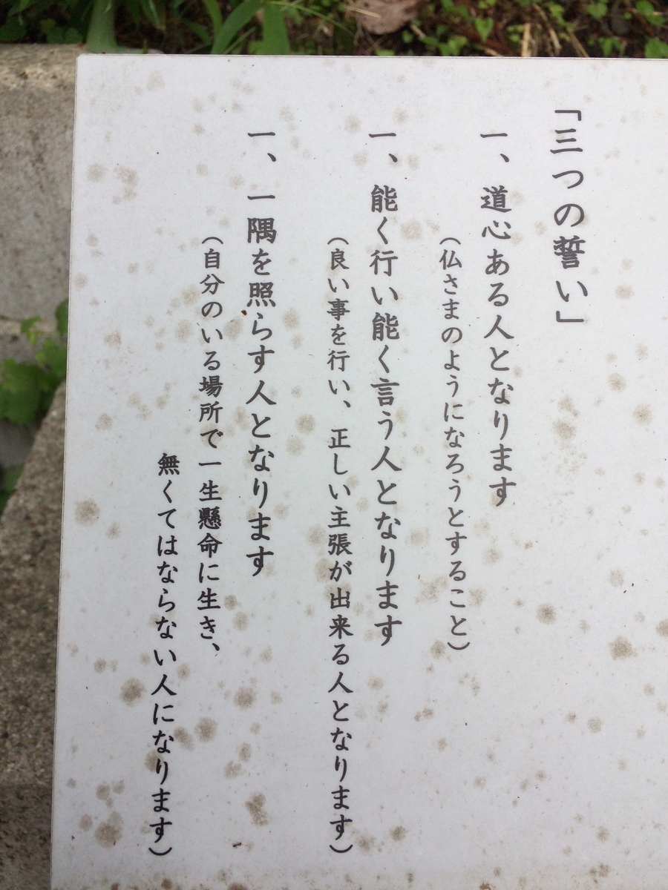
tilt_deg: -42.1
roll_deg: -1.7
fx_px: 746
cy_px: 445
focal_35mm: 29
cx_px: 334
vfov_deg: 61.7
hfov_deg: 48.2
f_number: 2.2
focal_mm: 4.15
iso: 32
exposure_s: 1/436
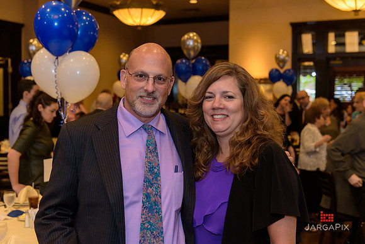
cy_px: 122
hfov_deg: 41.1
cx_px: 182
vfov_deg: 28.1
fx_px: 487
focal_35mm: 48
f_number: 3.2
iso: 1600
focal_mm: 48
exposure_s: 1/125
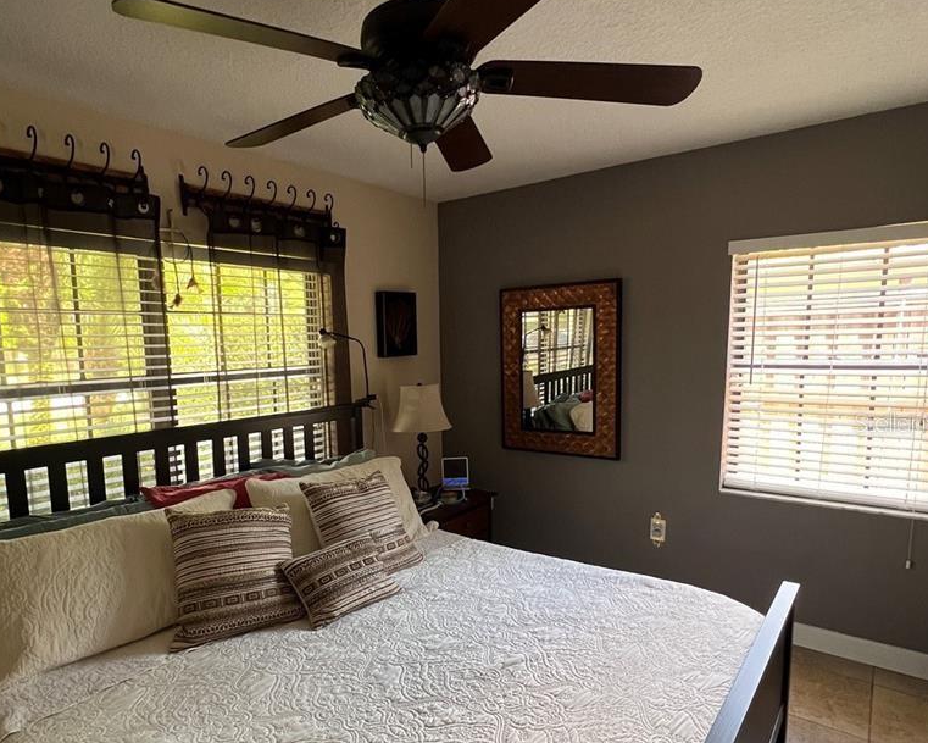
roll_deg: +1.0
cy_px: 422
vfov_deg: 67.8
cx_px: 421
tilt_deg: -7.8
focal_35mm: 20
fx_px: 549
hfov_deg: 80.2
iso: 250
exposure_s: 1/78
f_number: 1.8
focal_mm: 1.57
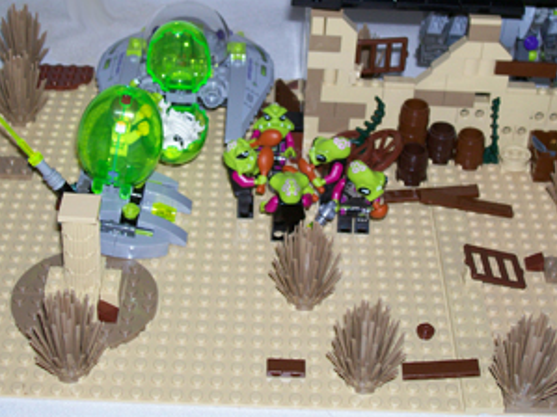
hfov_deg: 27.4
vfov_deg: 20.7
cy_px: 149
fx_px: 1142
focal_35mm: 71
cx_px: 292
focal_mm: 8.7
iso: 80
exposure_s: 1/73.3
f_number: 3.2
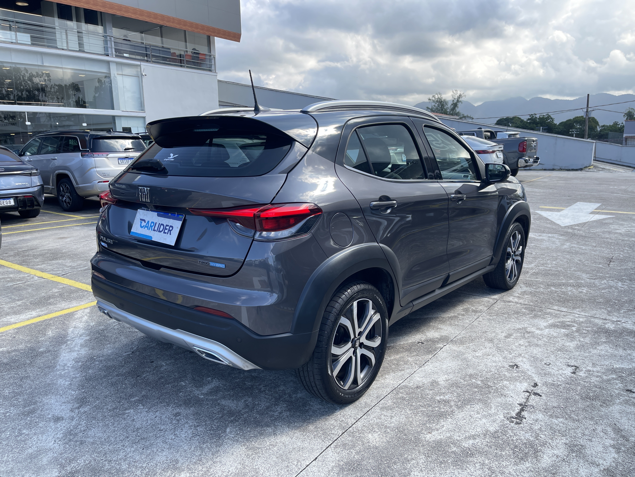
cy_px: 238
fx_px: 459
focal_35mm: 25
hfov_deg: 69.4
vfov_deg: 54.9
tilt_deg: -11.2
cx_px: 318
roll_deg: +0.7
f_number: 1.6
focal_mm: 5.1
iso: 32
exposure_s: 1/796
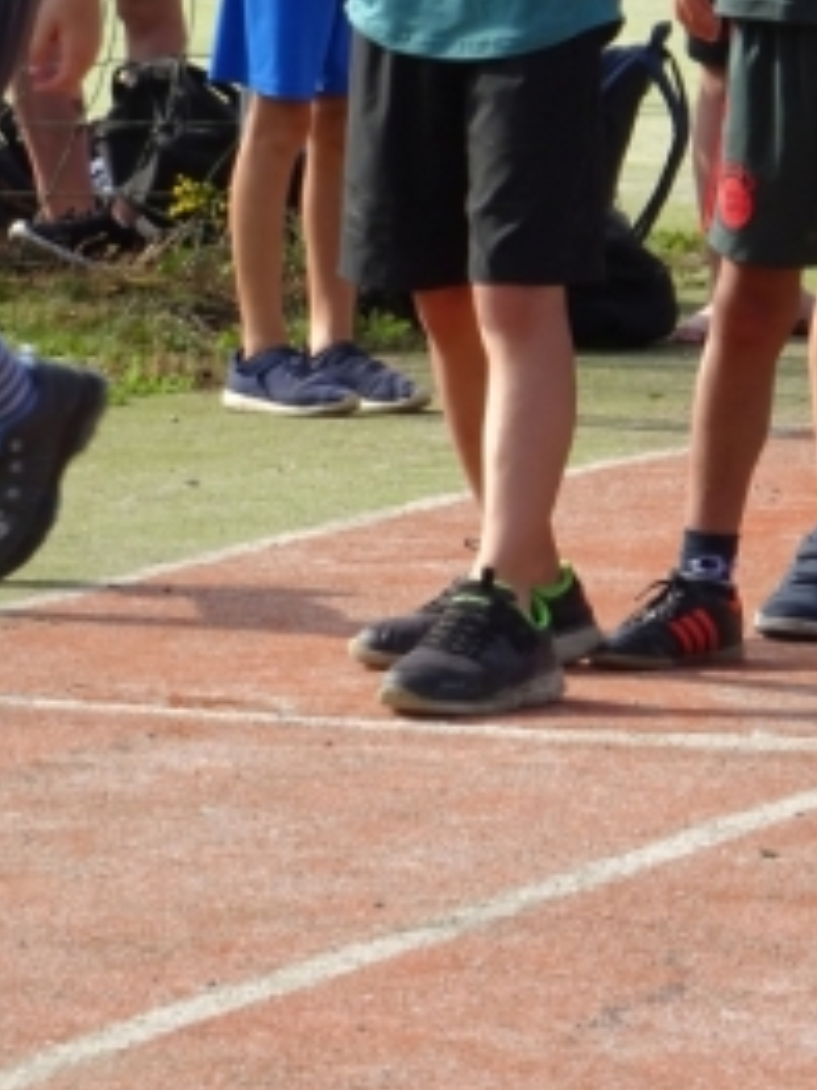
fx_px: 11055
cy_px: 253
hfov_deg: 4.2
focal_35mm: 351
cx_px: 369
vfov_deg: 5.6
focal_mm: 26.39
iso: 80
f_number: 5.6
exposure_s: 1/160
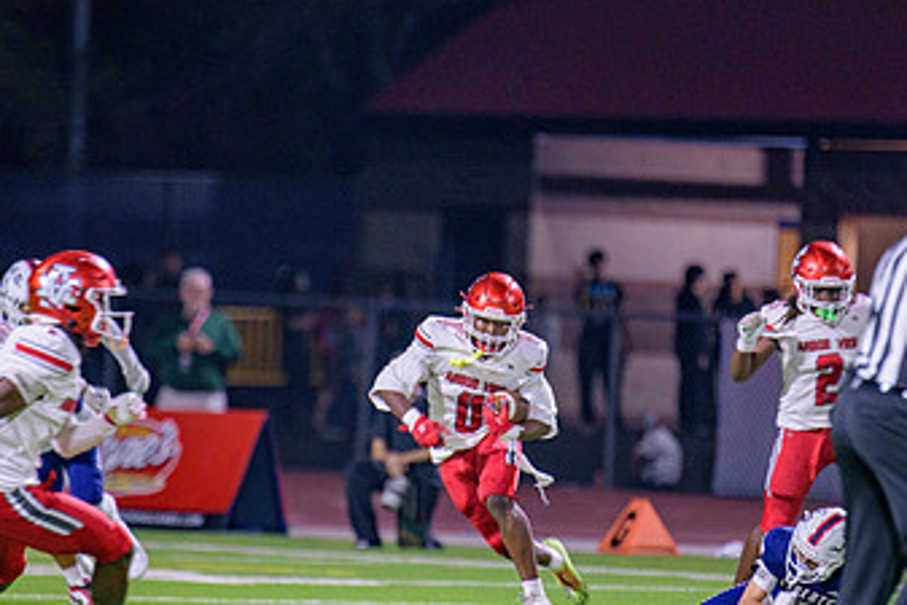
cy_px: 442
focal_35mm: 516
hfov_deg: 4.0
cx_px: 511
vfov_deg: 2.7
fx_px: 13005
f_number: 2.8
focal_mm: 300
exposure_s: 1/250
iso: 2000
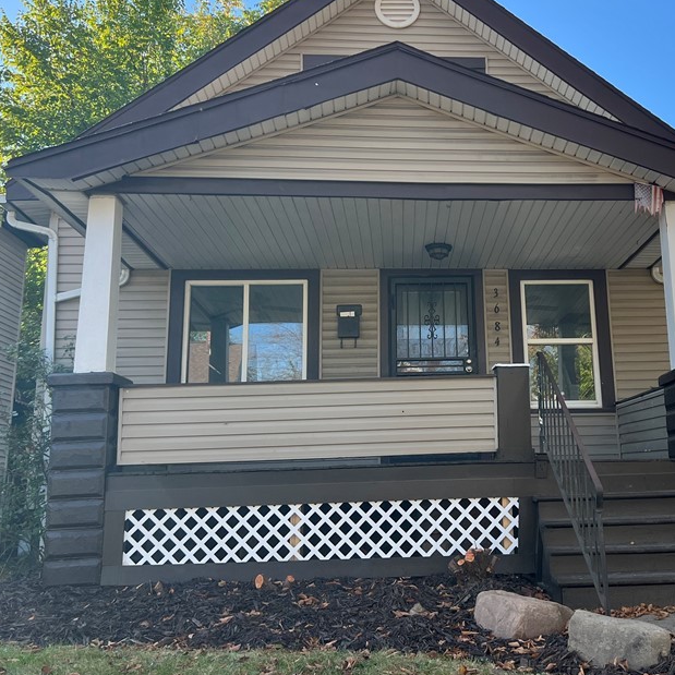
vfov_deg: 43.8
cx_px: 471
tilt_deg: +13.6
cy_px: 305
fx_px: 838
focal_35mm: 38
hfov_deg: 43.0
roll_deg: +0.8
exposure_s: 1/965
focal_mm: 5.7
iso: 50
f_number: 1.5
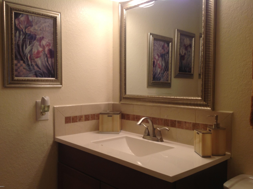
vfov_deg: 39.6
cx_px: 125
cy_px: 95
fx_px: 263
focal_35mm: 36
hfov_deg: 51.4
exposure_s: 1/24
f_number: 2.4
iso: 50
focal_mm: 4.28
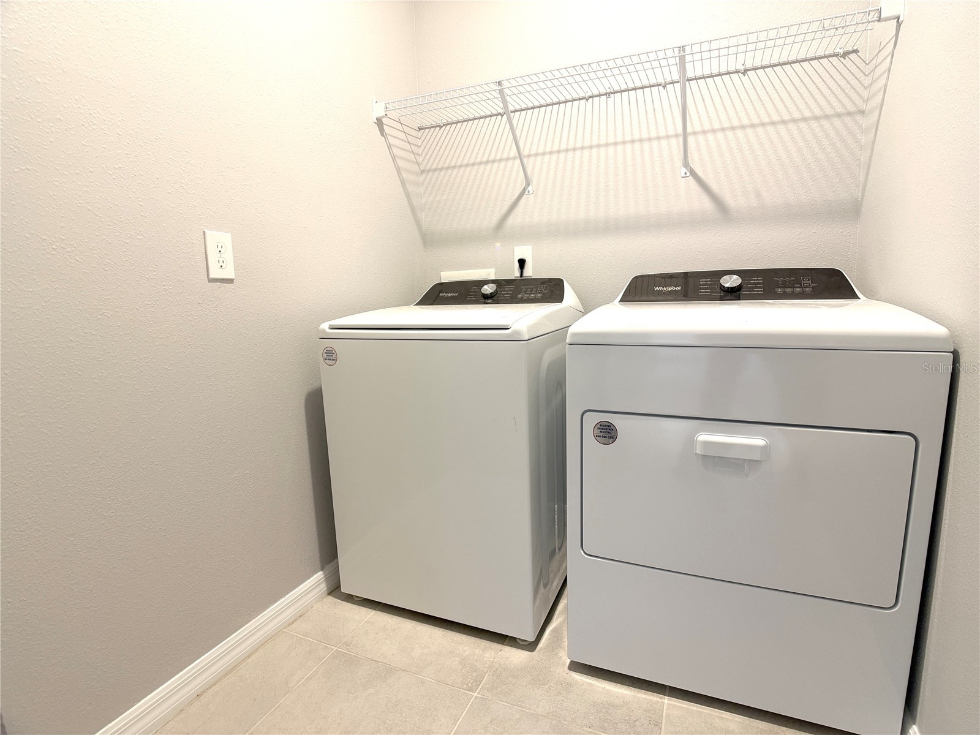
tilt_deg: -8.5
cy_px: 368
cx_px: 490
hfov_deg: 71.6
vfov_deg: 56.8
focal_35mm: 24
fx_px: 679
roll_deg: +1.5
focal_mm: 6.76
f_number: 1.78
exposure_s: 1/60
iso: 200
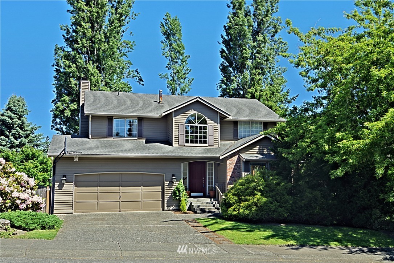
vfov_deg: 36.9
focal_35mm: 36
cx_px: 197
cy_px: 132
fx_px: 394
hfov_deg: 53.1
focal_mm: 24
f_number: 11
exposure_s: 1/125
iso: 100
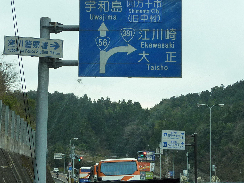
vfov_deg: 18.2
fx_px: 571
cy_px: 88
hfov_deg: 24.1
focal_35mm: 81
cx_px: 122
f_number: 4
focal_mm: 6.9
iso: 125
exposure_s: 1/200
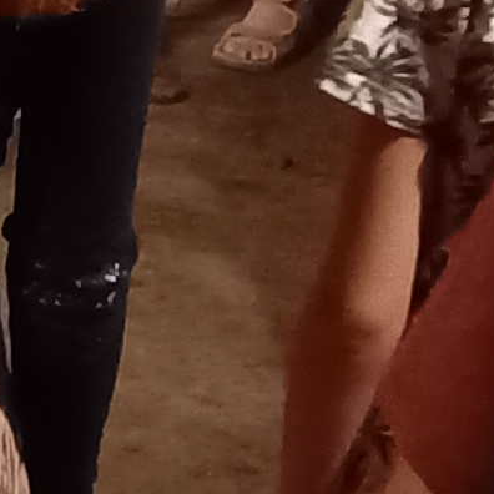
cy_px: -19
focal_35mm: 223
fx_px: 3600
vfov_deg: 7.8
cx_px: -707
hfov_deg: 7.3
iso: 1600
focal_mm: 4.65
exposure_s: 1/16.7
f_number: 1.8
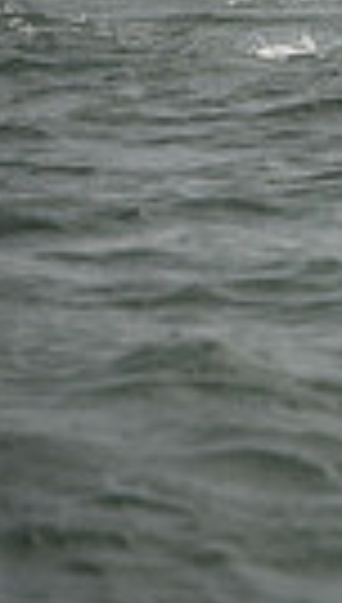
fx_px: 11231
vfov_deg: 3.1
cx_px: 1246
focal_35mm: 701
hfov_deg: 1.7
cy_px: -196
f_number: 5
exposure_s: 1/500
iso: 250
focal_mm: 155
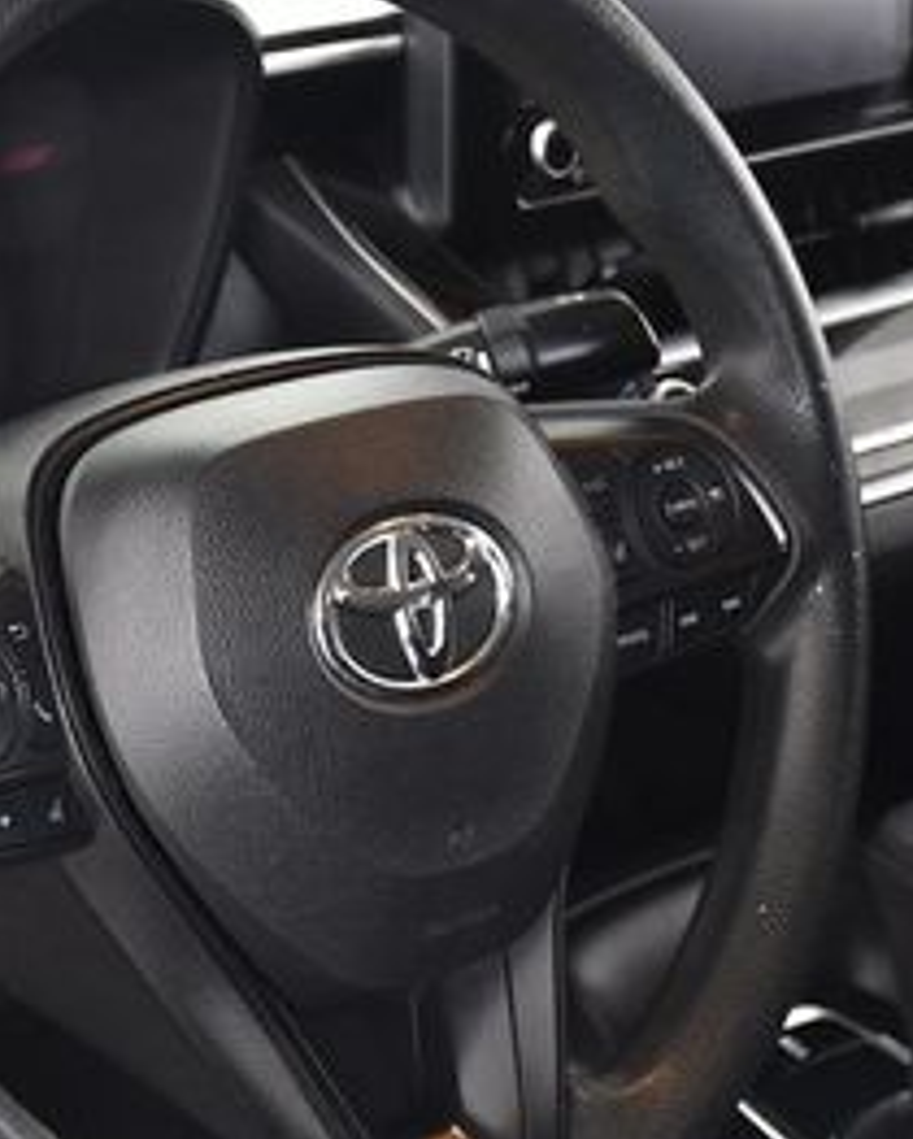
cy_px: 646
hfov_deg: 14.0
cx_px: 339
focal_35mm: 110
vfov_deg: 17.4
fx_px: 3711
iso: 1250
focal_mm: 32
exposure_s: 1/50
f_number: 5.6
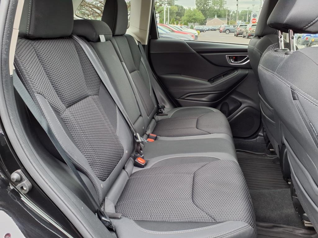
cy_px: 119
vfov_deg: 51.4
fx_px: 248
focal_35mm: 27
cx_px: 159
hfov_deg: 65.3
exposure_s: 1/40
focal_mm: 3.58
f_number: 1.9
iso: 125
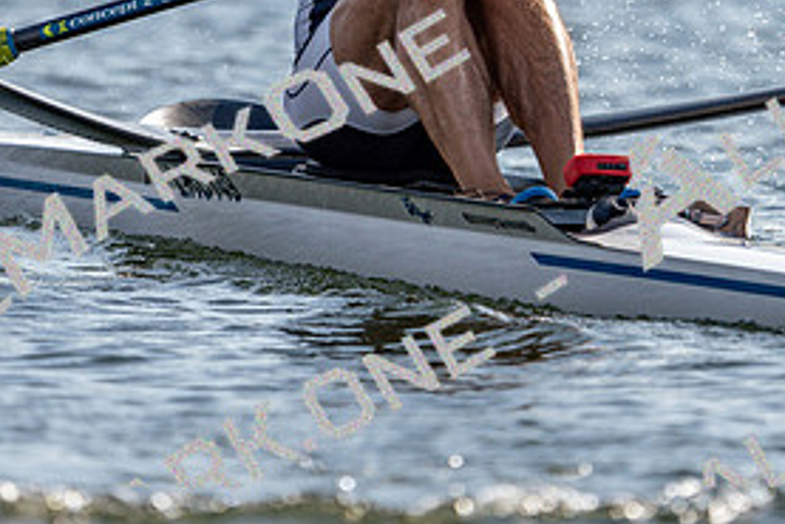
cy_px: 1
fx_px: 17736
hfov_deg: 2.5
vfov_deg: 1.7
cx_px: 385
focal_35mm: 813
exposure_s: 1/1600
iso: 250
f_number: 6.3
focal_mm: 388
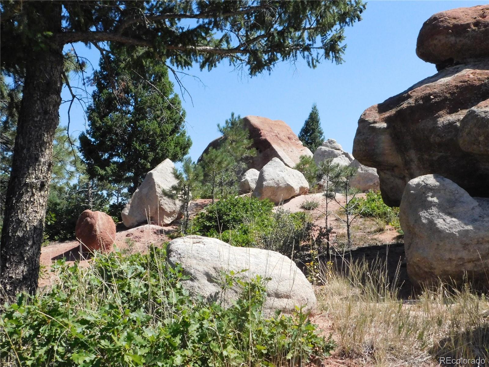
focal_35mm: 36
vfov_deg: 39.7
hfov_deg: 51.4
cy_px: 184
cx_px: 244
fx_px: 509
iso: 800
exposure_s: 1/1500
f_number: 7
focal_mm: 6.3
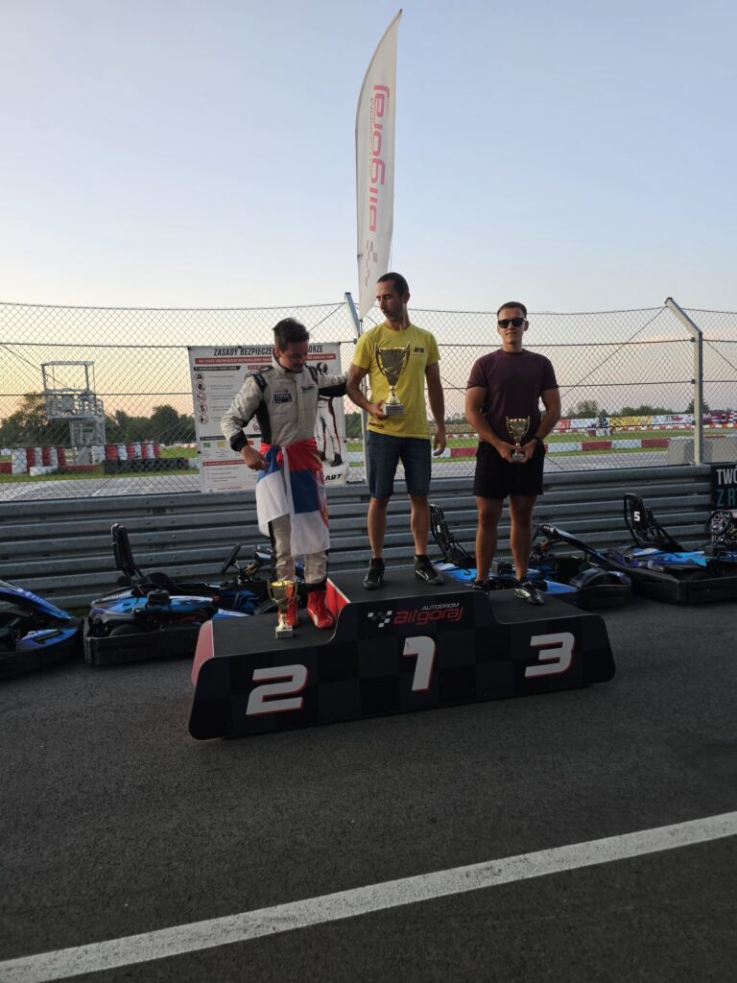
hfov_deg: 58.9
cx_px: 368
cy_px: 492
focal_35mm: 23
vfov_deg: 73.9
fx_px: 653
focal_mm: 6.3
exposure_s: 1/190
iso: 100
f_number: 1.7
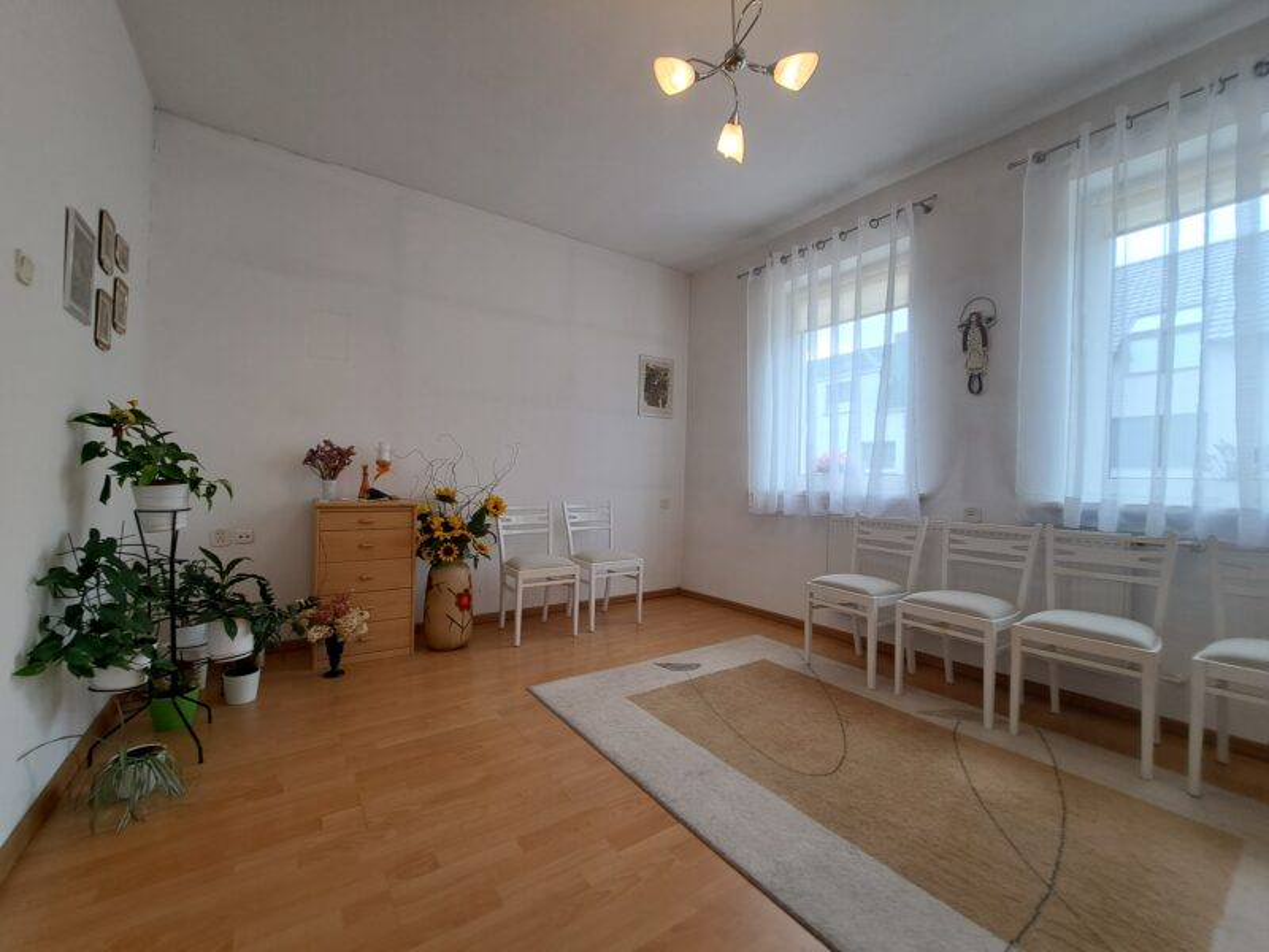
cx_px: 634
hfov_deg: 106.2
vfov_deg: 89.9
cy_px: 476
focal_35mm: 13
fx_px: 477
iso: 50
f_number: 2.2
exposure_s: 1/50
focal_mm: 1.74
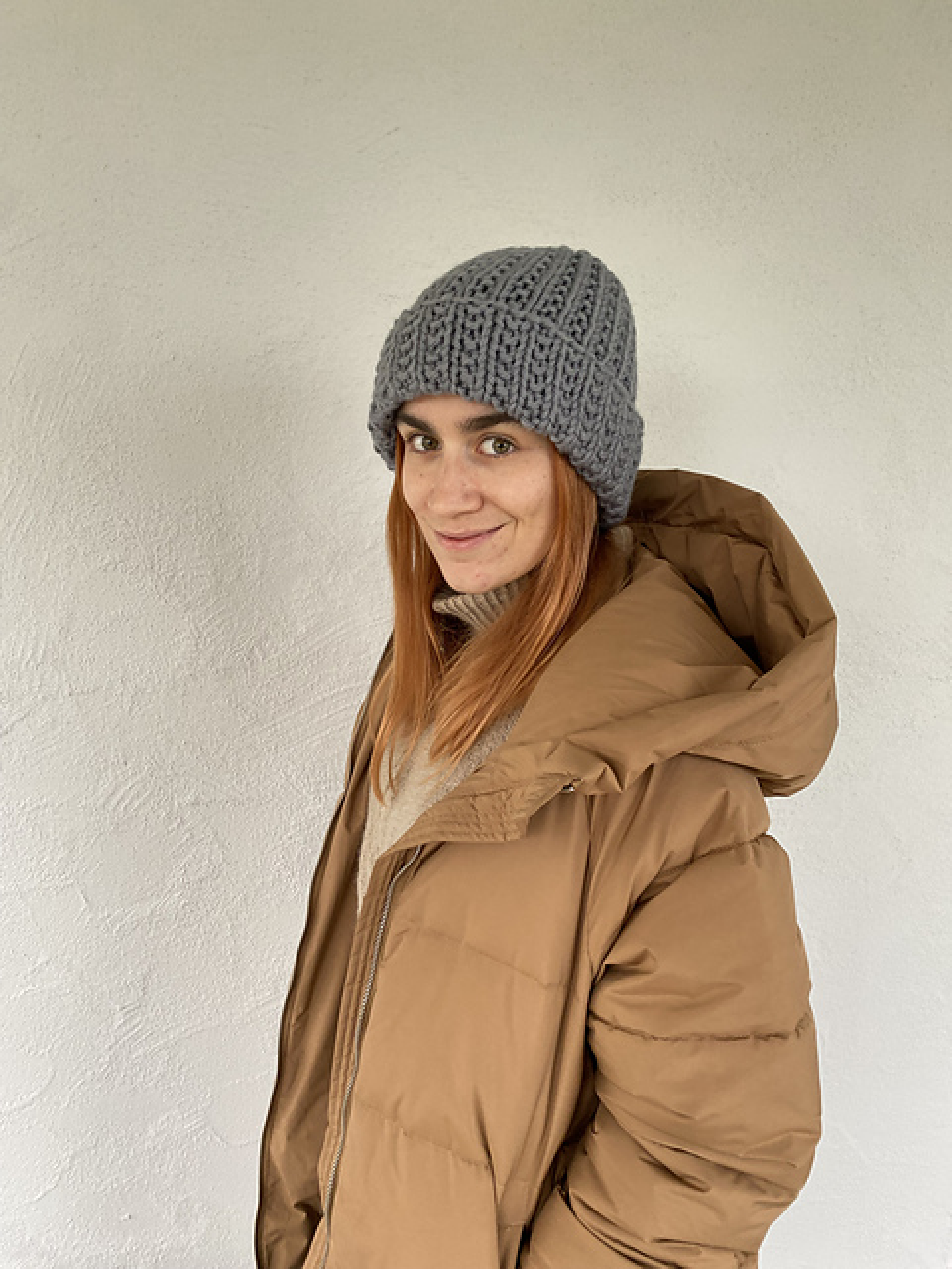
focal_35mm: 26
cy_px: 634
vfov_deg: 67.3
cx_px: 476
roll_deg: -0.4
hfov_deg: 53.1
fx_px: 953
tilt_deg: -16.5
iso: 125
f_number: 1.8
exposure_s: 1/121
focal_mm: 4.25
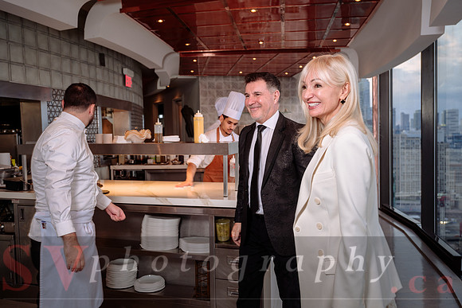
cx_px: 235
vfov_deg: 40.7
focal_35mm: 32
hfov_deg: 58.1
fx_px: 416
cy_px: 154
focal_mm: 31.5
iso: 100
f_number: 4
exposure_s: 1/60
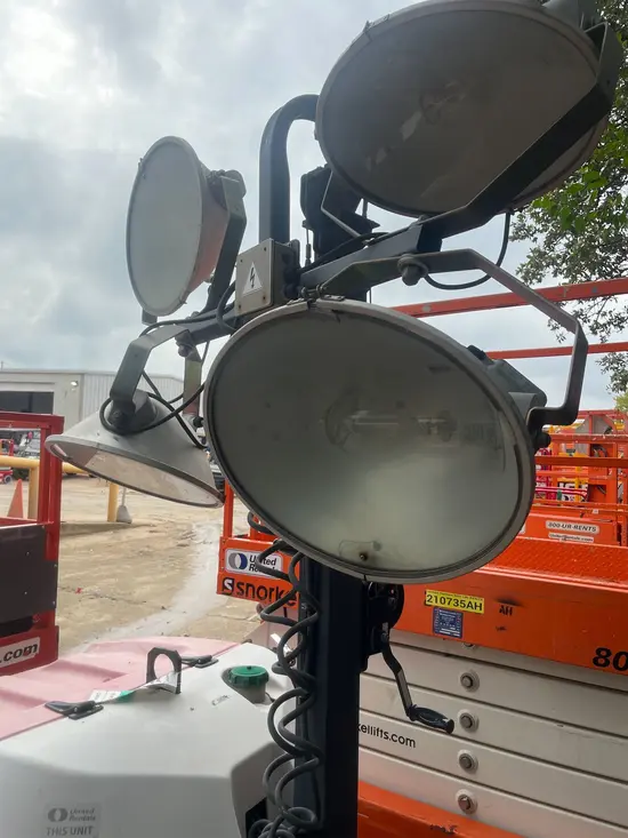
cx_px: 314
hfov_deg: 53.1
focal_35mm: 26
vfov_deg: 67.3
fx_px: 629
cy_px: 419
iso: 50
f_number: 1.6
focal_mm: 5.1
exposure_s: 1/1721
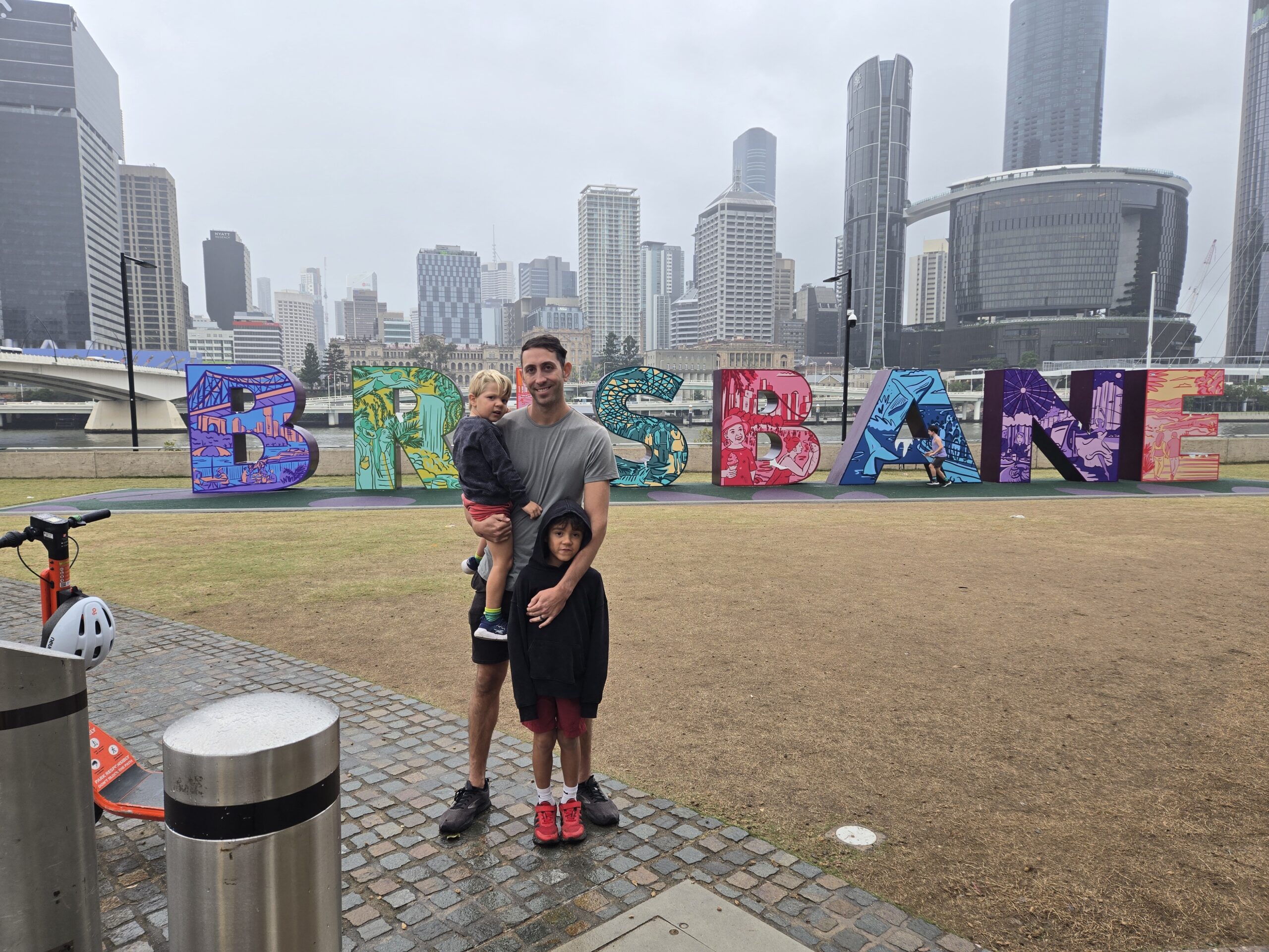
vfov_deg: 58.9
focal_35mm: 23
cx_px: 634
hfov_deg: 73.9
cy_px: 476
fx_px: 843
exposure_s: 1/180
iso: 40
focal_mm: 5.4
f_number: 1.8
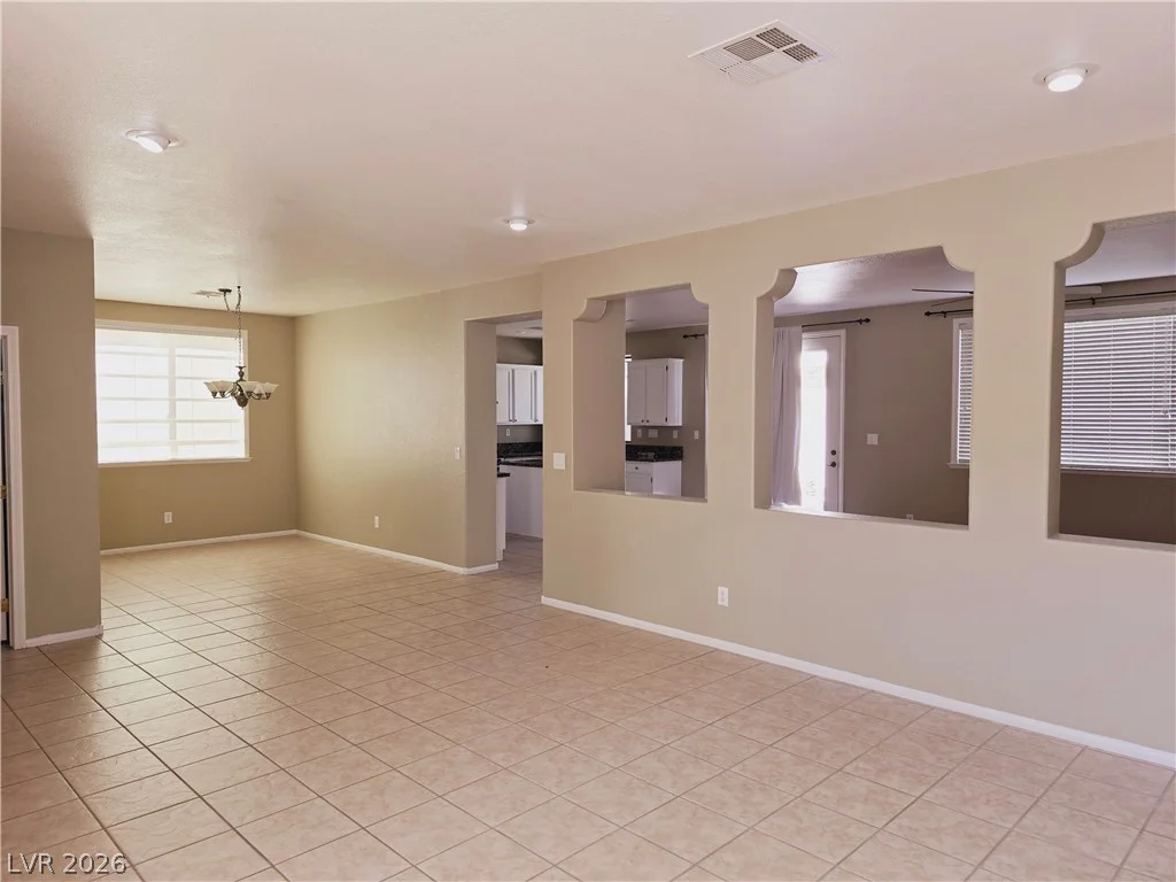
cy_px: 441
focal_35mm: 23
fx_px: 781
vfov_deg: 58.9
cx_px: 588
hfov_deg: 73.9
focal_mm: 6.3
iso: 50
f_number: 1.7
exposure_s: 1/120
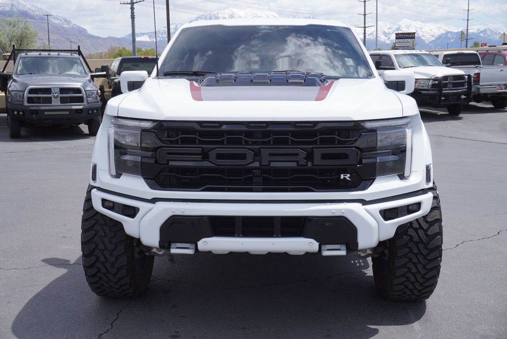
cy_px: 170
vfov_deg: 31.9
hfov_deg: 46.4
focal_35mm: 42
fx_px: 592
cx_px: 254
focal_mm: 28
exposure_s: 1/250
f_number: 9
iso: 100
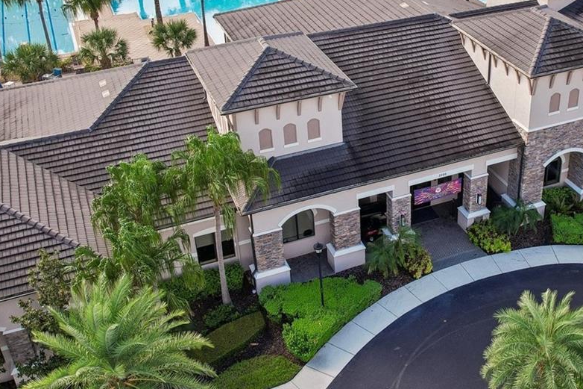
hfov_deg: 42.9
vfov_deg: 29.7
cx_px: 397
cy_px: 143
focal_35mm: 45
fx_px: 729
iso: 130
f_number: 2.8
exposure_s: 1/400
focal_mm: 8.4
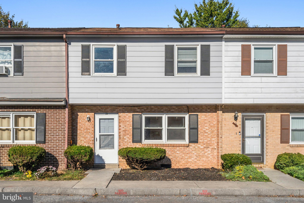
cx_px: 152
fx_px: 262
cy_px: 102
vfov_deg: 42.3
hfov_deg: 60.3
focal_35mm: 31
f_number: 16
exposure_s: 1/800
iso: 320
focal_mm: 31
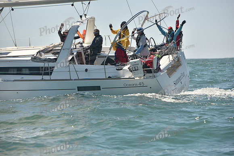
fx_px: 1008
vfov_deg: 8.9
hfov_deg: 13.2
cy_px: 78
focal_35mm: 155
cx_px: 117
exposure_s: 1/800
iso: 250
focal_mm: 155
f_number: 5.6
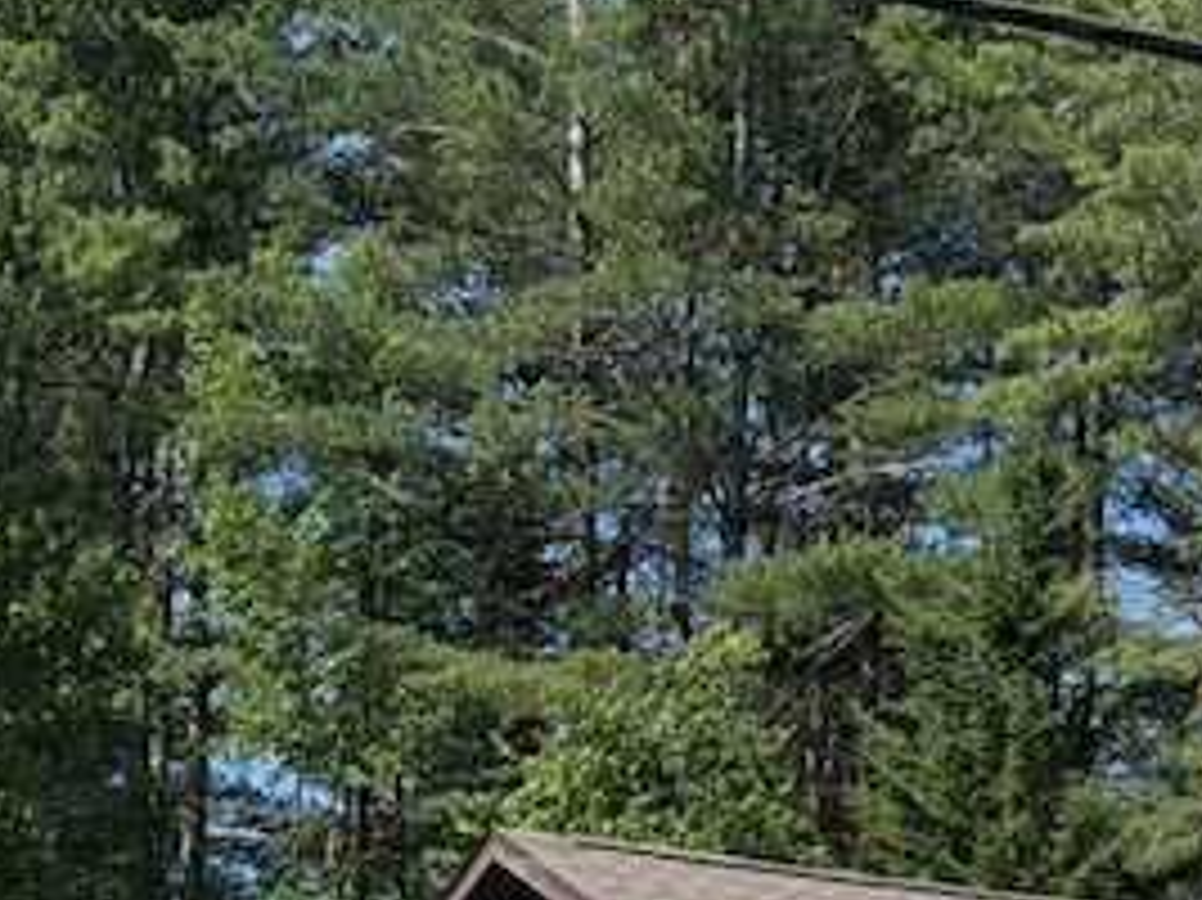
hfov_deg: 8.6
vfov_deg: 6.4
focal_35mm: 230
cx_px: 1121
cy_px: 1480
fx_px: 7983
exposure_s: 1/2667
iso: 64
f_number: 1.78
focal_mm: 6.76
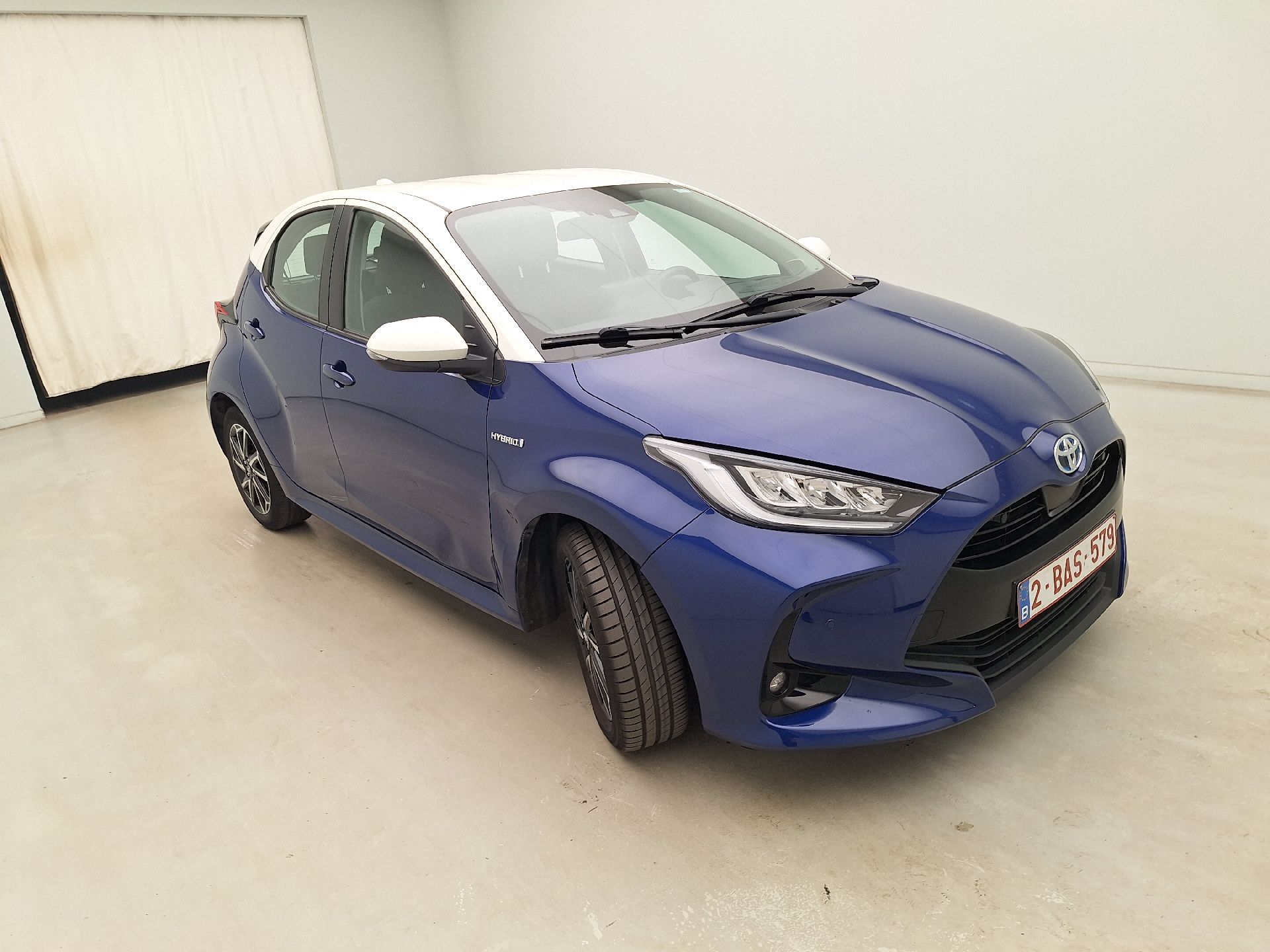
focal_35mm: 23
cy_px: 476
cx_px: 635
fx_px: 844
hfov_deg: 73.9
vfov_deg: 58.9
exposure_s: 1/100
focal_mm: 5.54
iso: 50
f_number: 1.8
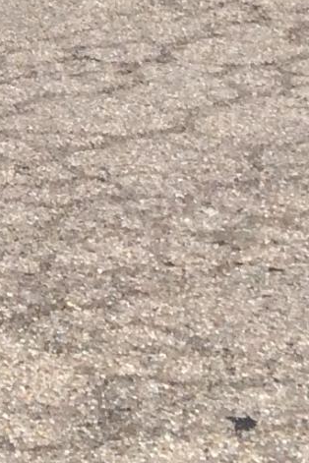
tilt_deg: -3.8
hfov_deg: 6.6
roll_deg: -3.1
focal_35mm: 192
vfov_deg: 9.8
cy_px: -507
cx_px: -577
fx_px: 2472
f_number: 2.2
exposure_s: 1/2933
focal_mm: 4.15
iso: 32
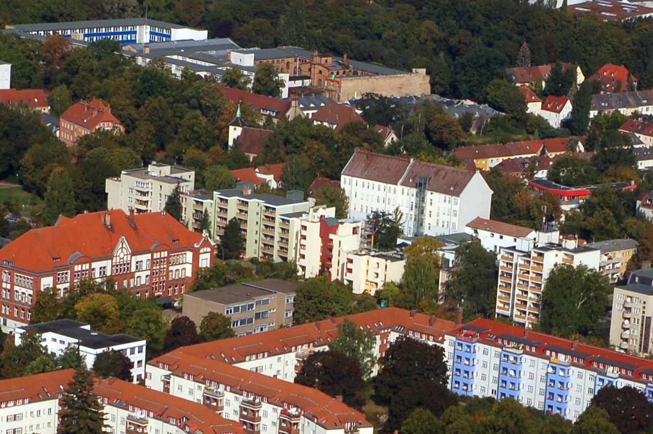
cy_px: 524
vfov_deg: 7.5
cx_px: 394
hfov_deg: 11.4
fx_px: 3262
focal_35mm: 180
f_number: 9
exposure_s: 1/320
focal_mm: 48
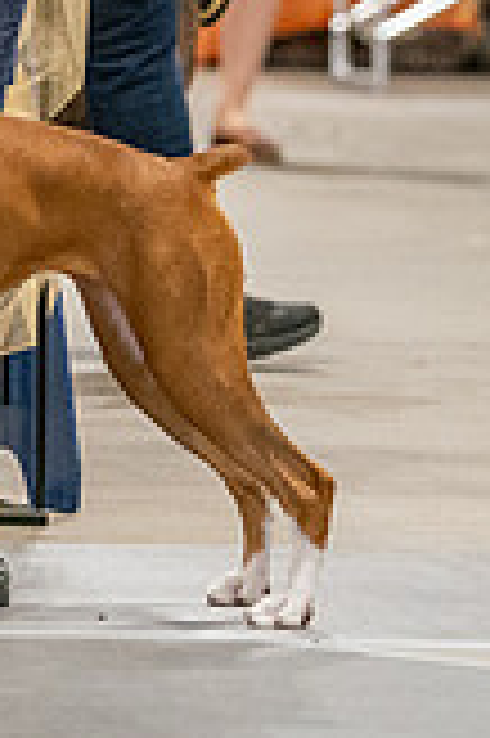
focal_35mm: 626
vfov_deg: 3.3
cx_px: -56
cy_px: -162
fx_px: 12807
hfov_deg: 2.2
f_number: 3.5
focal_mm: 152
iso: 6400
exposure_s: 1/250
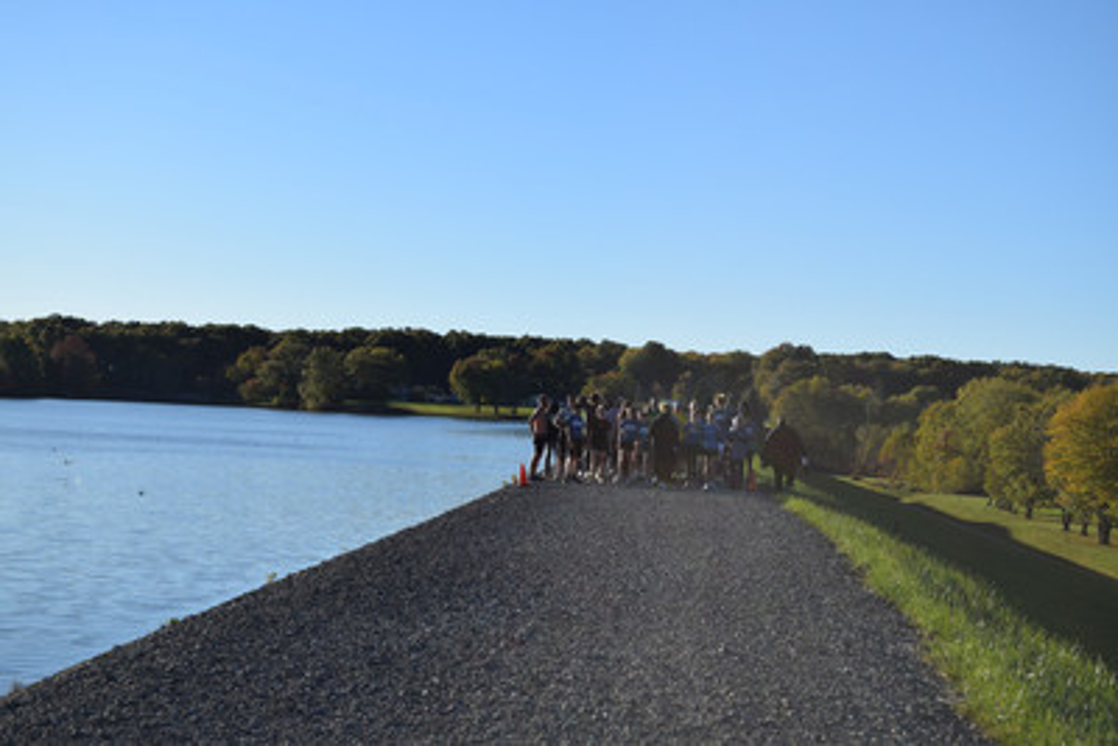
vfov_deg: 22.6
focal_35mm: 60
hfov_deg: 33.4
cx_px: 559
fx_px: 1864
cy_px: 373
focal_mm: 40
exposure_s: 1/1600
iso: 400
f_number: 6.3
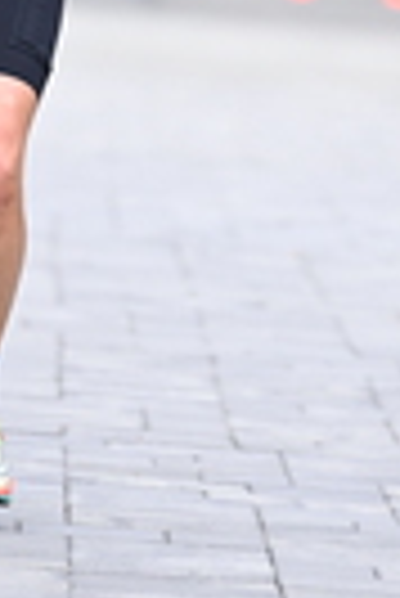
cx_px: 249
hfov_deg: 1.7
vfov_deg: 2.5
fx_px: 13780
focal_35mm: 829
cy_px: -234
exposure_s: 1/2000
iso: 1000
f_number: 2.8
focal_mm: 200
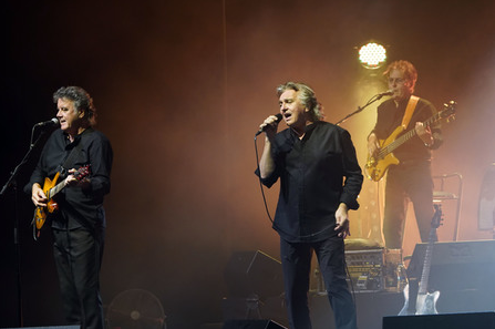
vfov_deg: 6.2
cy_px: 164
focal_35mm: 220
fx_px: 3022
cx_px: 246
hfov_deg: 9.4
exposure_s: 1/80
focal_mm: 218
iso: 3200
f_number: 7.1
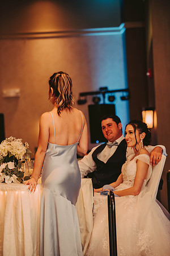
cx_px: 85
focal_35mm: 120
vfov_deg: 17.1
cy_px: 128
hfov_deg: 11.4
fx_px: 850
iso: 800
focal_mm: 120
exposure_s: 1/60
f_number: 2.8
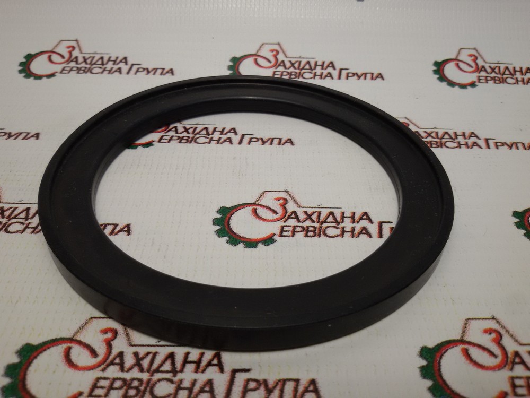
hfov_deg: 58.4
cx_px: 265
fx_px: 475
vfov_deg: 45.4
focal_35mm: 31
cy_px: 199
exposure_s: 1/100
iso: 40
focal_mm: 2.93
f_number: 2.4
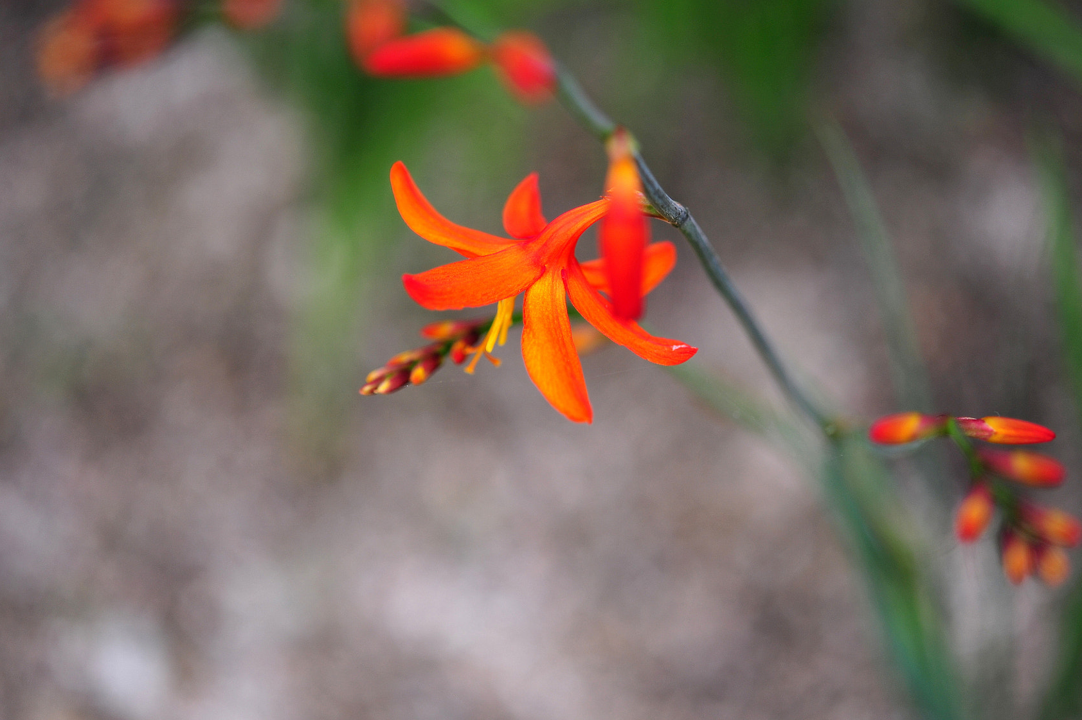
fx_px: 2193
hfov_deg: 27.7
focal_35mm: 73
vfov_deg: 18.6
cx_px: 552
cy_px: 330
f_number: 3
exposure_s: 1/640
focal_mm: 60
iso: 200
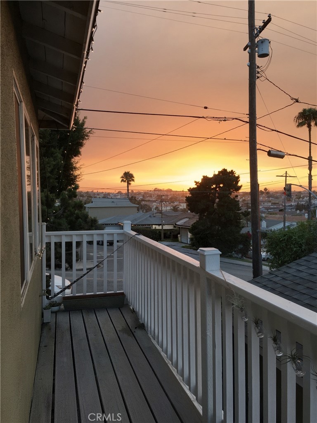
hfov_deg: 48.2
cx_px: 158
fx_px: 354
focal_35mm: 29
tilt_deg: -2.1
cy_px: 212
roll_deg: +0.4
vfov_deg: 61.7
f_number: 2.2
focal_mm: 4.15
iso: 32
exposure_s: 1/60
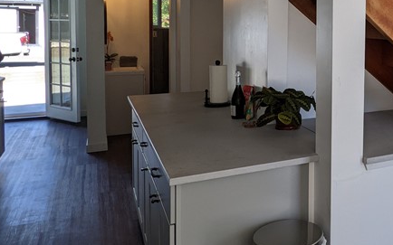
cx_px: 383
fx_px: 428
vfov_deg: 31.2
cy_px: 52
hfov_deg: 43.1
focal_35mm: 40
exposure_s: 1/141
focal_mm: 2.22
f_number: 2.2
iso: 31
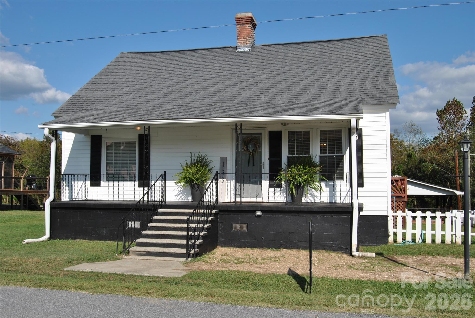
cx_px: 238
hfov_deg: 55.1
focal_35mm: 34
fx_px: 456
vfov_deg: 38.4
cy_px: 159
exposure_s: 1/320
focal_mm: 23
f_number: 9
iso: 100
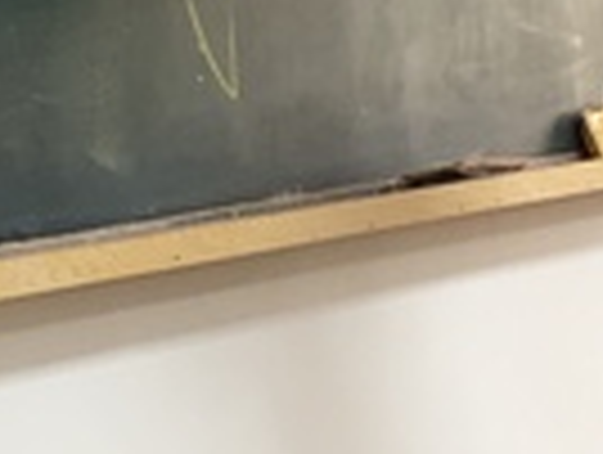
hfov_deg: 12.9
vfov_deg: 9.9
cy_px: 236
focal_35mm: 151
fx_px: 2635
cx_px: 36
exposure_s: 1/30
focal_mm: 4.15
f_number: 2.2
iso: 80
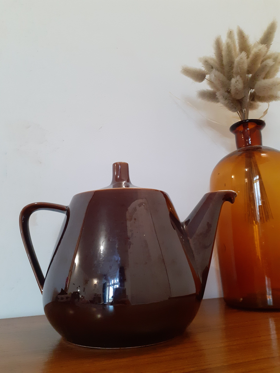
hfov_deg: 51.4
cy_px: 186
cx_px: 140
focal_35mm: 27
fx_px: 291
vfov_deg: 65.3
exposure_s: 1/33
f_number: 1.9
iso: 200
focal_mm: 3.6
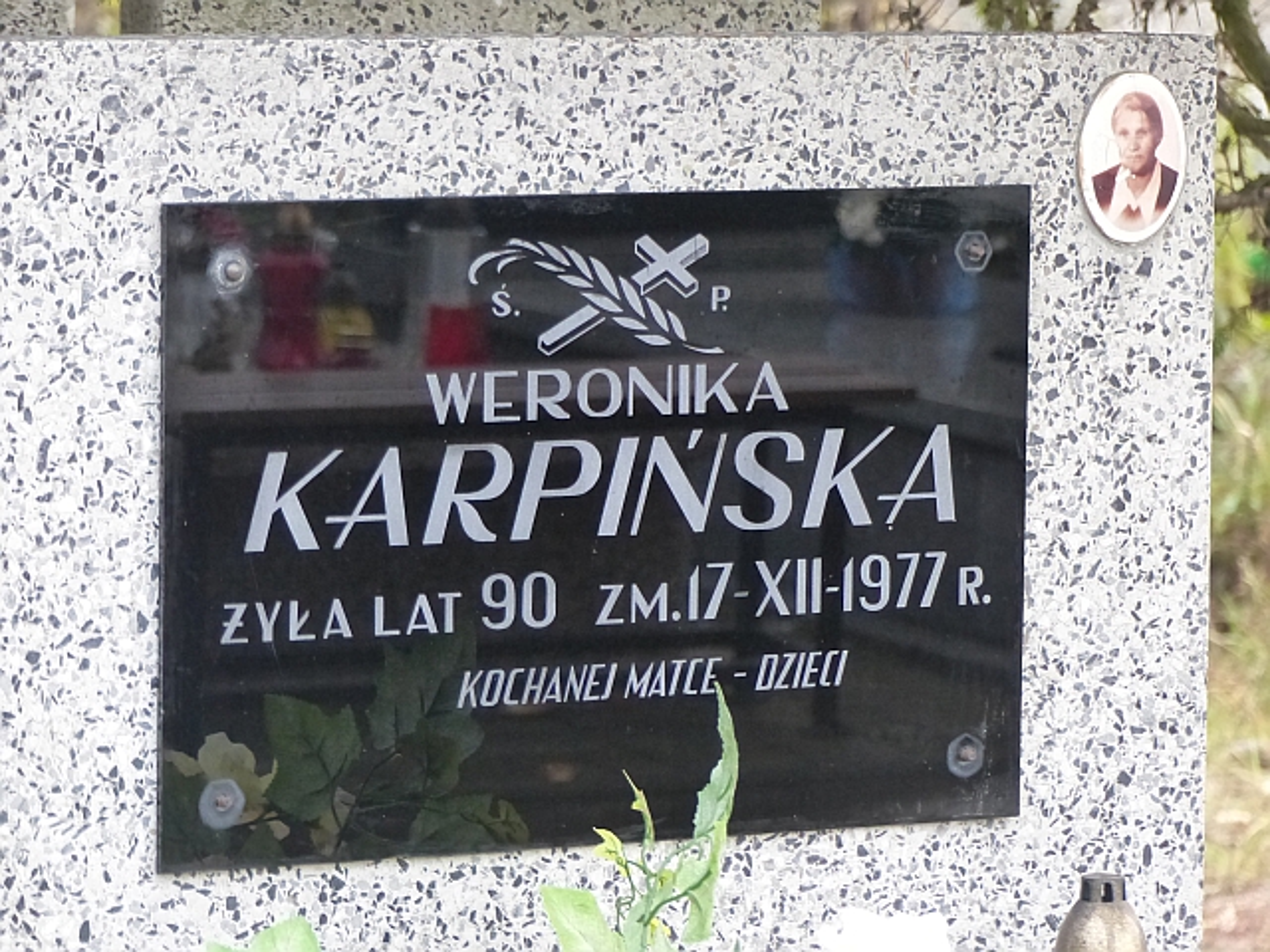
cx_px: 635
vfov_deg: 7.3
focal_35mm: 204
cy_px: 476
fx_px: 7484
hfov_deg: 9.7
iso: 800
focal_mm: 36.7
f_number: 2.8
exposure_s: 1/50
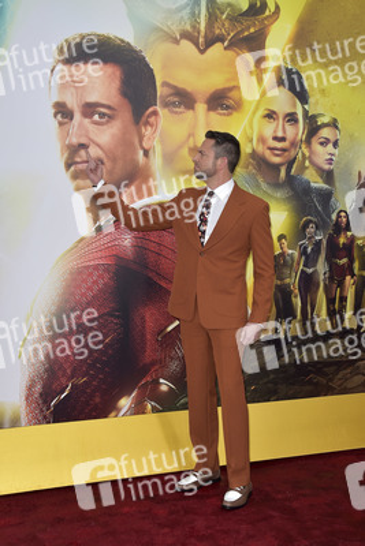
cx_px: 182
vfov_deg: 46.4
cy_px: 273
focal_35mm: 42
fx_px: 638
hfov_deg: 31.9
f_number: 6.3
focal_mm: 42
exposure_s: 1/250
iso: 500
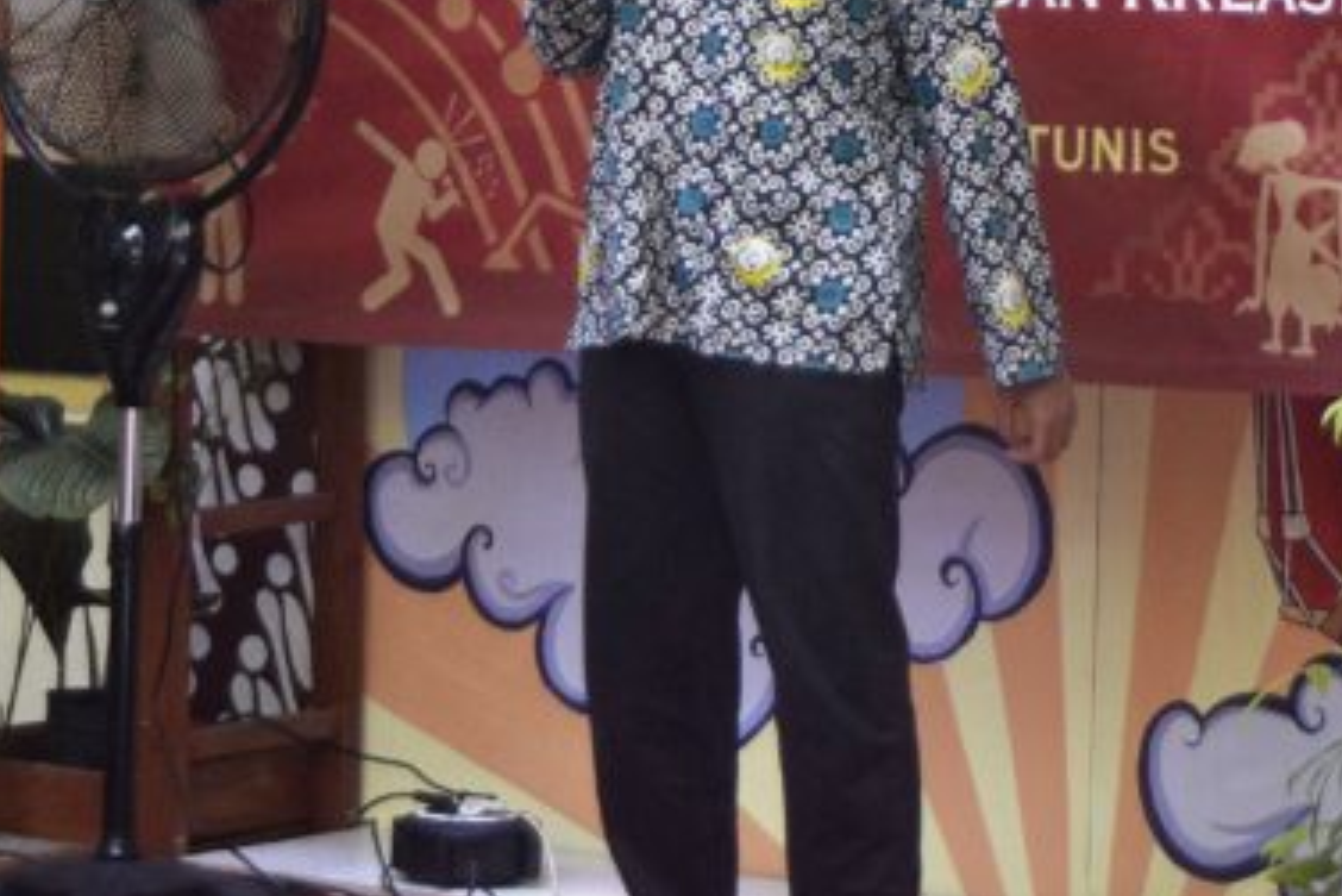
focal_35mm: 147
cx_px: 735
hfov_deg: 14.0
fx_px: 5482
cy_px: -316
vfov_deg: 9.2
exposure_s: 1/500
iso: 1250
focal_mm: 36
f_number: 4.8
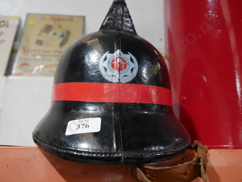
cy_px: 91
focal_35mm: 34
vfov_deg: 41.8
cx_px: 121
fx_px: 238
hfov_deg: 53.9
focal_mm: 17
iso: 800
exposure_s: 1/60
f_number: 4
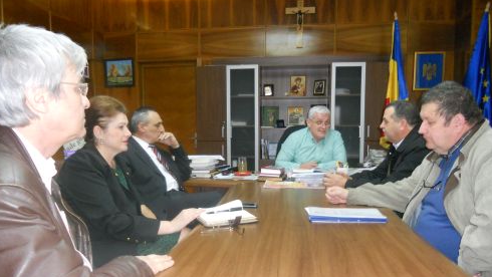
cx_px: 247
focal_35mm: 30
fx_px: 392
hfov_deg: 64.3
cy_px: 172
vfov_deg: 38.7
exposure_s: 1/25
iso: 400
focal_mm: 4.9
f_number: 3.2
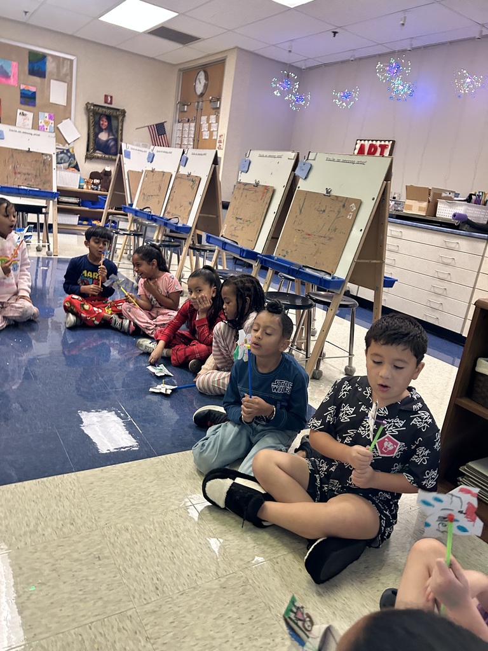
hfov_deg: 53.1
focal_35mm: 26
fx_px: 489
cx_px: 244
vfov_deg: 67.3
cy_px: 326
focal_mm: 5.7
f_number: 1.5
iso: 320
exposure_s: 1/59
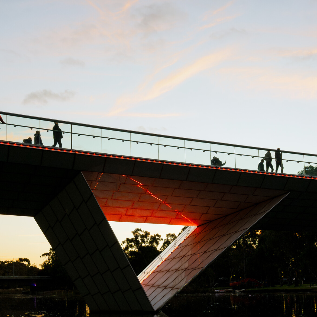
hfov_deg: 28.1
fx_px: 632
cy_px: 166
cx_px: 138
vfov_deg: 28.2
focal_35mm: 61
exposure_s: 1/250
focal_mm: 42
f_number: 8
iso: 1600
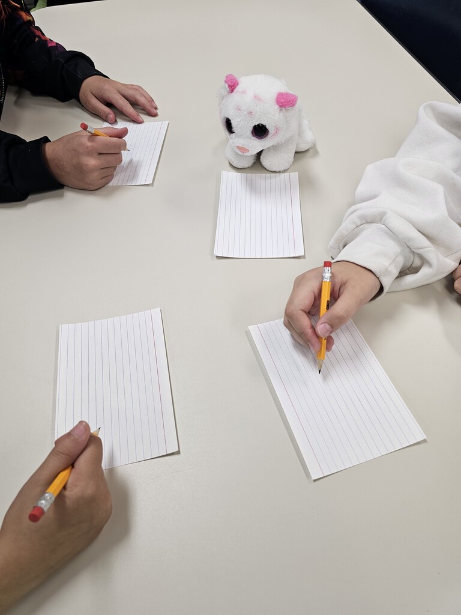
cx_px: 230
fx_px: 408
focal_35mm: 23
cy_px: 308
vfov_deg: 73.9
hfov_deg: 58.9
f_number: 1.7
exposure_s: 1/67
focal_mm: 6.3
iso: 50
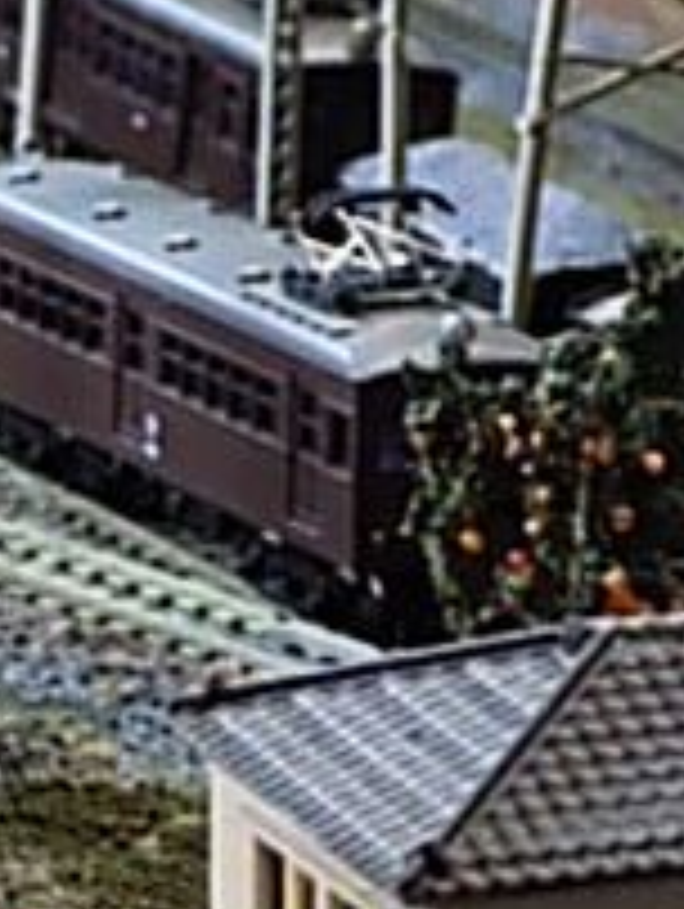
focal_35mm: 339
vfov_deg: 5.8
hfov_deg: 4.4
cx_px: -243
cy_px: 396
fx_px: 8913
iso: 400
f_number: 4.7
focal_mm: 19.1
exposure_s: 1/15
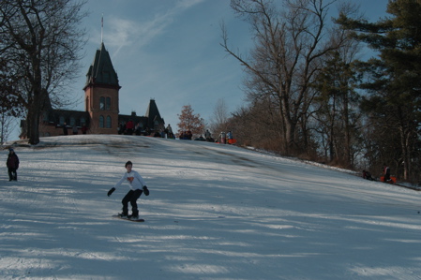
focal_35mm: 42
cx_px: 210
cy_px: 140
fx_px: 491
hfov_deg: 46.4
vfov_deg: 31.9
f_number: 13
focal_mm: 28
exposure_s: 1/640
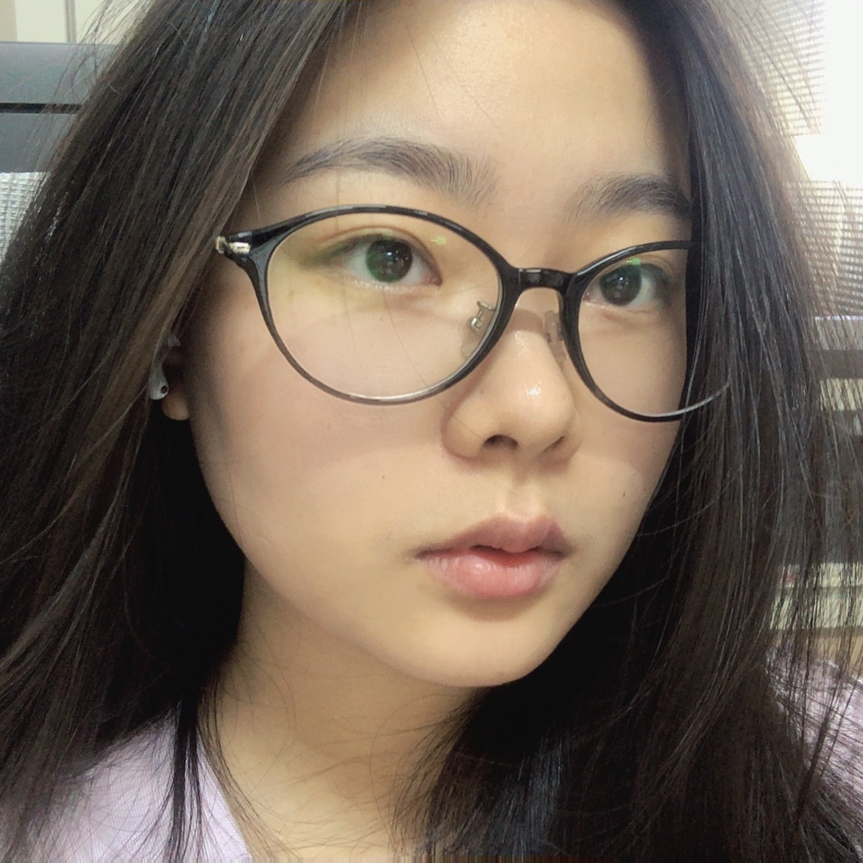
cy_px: 431
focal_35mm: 78
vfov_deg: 22.2
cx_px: 432
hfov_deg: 22.2
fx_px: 2200
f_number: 2.2
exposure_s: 1/25
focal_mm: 2.87
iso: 125
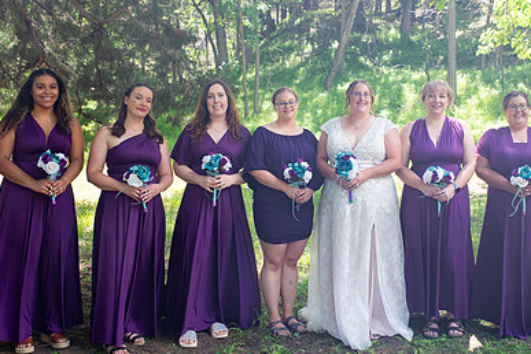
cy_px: 135
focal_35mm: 48
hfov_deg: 40.8
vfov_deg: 28.0
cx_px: 331
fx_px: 708
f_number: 5
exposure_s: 1/125
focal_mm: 32
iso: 250
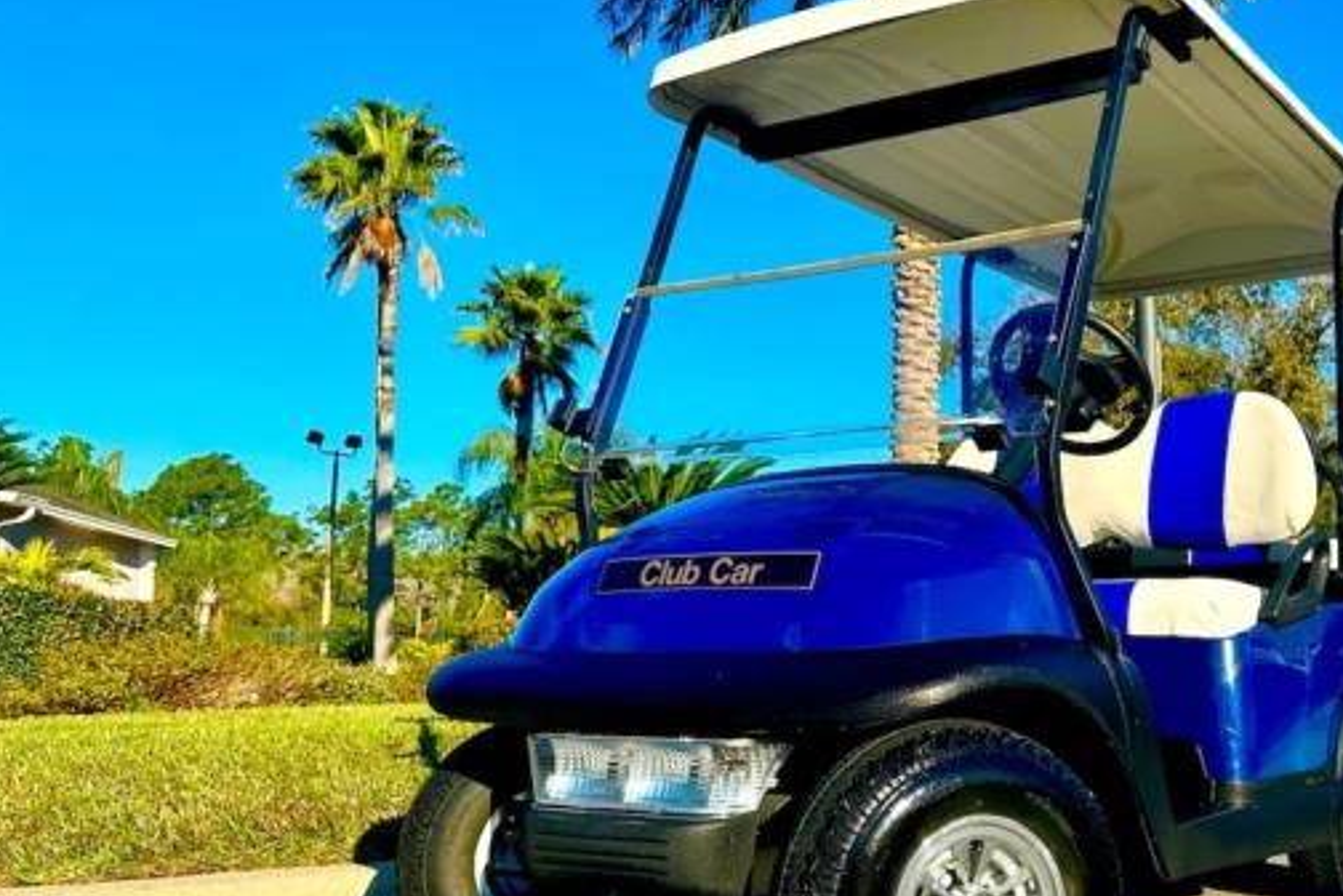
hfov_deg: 48.7
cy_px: 493
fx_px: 1418
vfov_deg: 35.0
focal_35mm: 38
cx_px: 1007
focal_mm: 6.86
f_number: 1.78
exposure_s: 1/3597
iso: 80
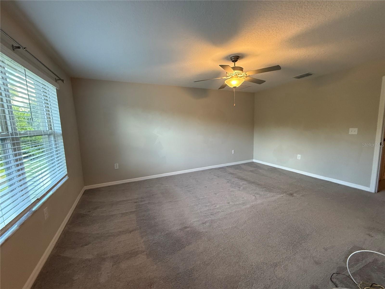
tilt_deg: -6.3
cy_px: 144
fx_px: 156
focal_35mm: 14
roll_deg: +1.7
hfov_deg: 102.1
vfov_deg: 85.7
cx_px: 192
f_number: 2.2
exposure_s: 1/120
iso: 500
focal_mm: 2.22
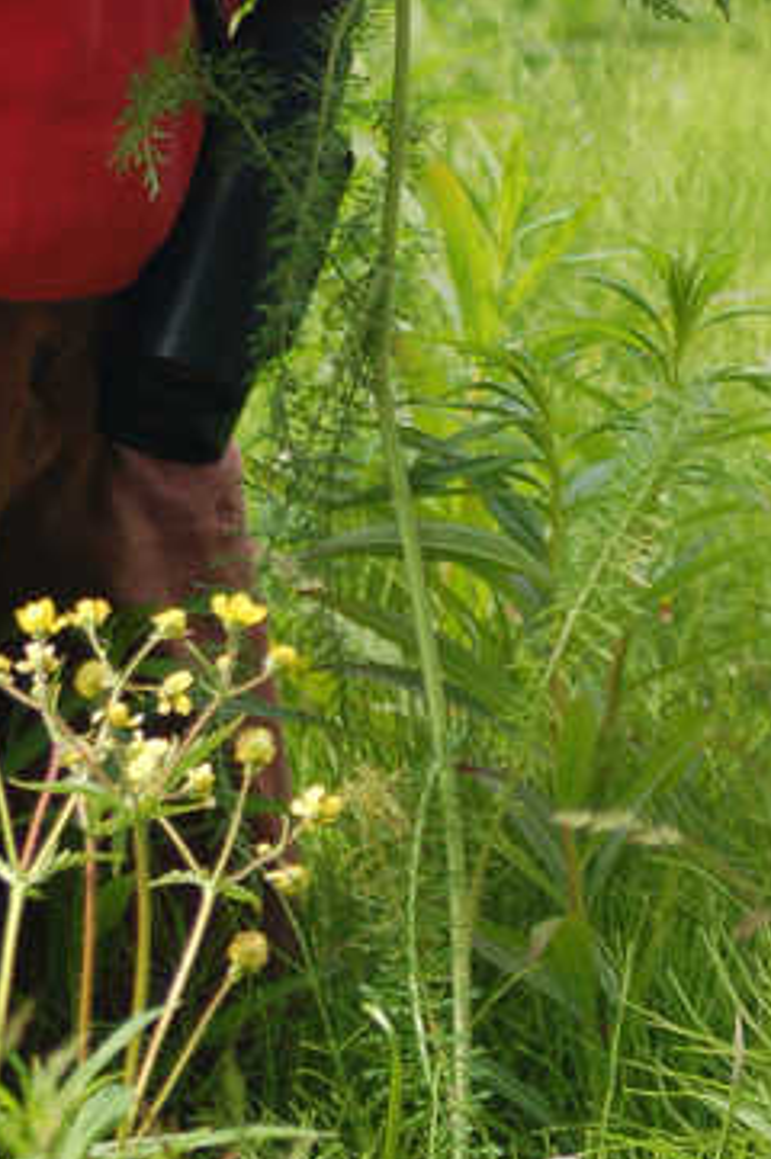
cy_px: -350
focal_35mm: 291
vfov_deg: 7.0
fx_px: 9366
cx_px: 358
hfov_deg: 4.7
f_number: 5
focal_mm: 70
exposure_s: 1/800
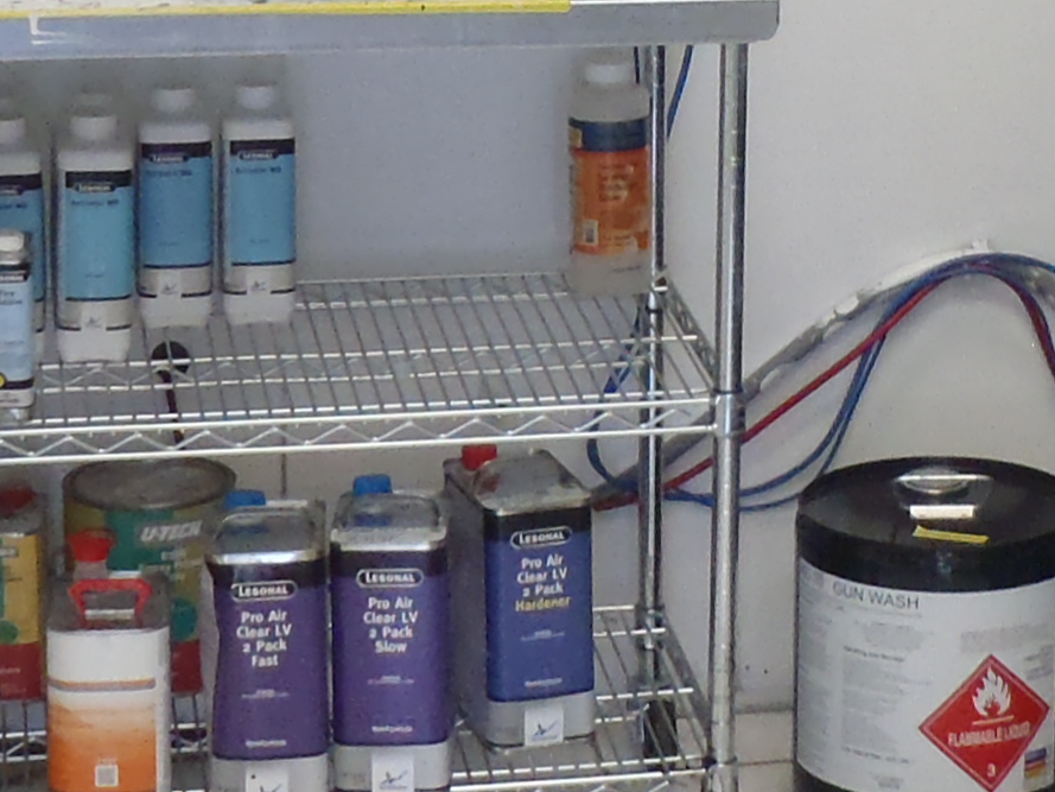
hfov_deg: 14.4
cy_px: -100
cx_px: 984
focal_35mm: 135
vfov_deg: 10.8
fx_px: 4115
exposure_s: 1/30
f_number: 3.9
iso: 200
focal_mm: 5
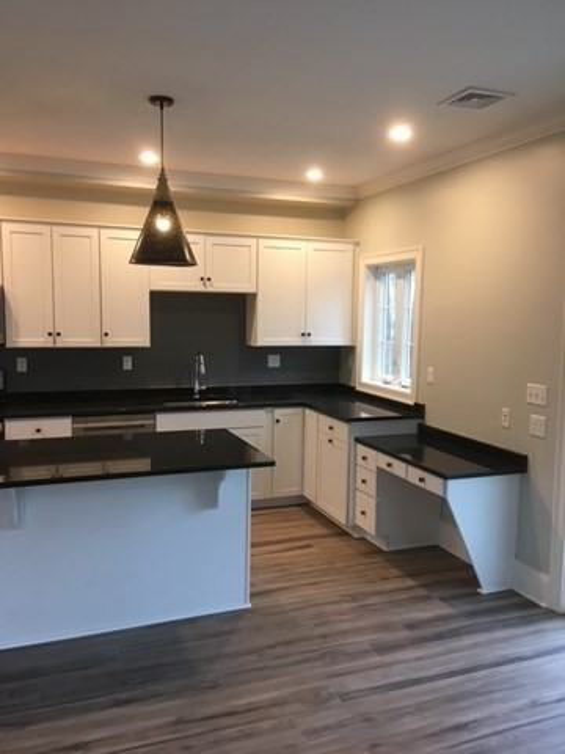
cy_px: 377
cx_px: 282
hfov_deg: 48.2
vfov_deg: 61.7
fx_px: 631
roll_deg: -0.8
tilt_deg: -5.7
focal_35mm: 29
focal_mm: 4.15
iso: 80
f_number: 2.2
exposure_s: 1/30
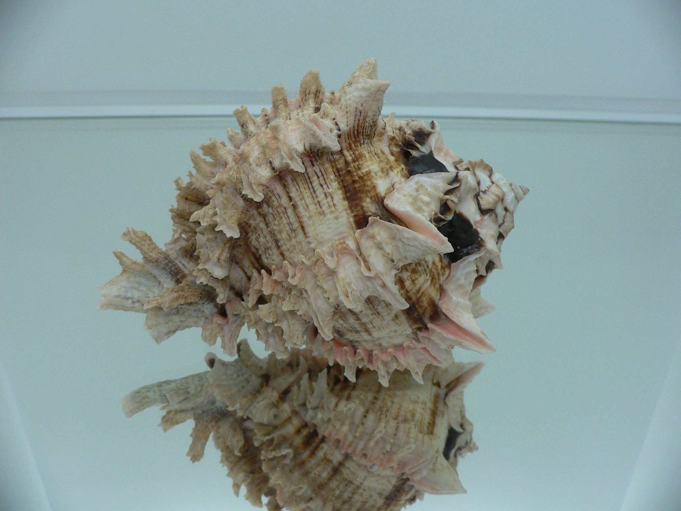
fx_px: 689
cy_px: 256
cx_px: 340
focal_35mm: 35
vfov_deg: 40.7
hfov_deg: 52.6
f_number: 2.8
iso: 100
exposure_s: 1/60
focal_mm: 4.6
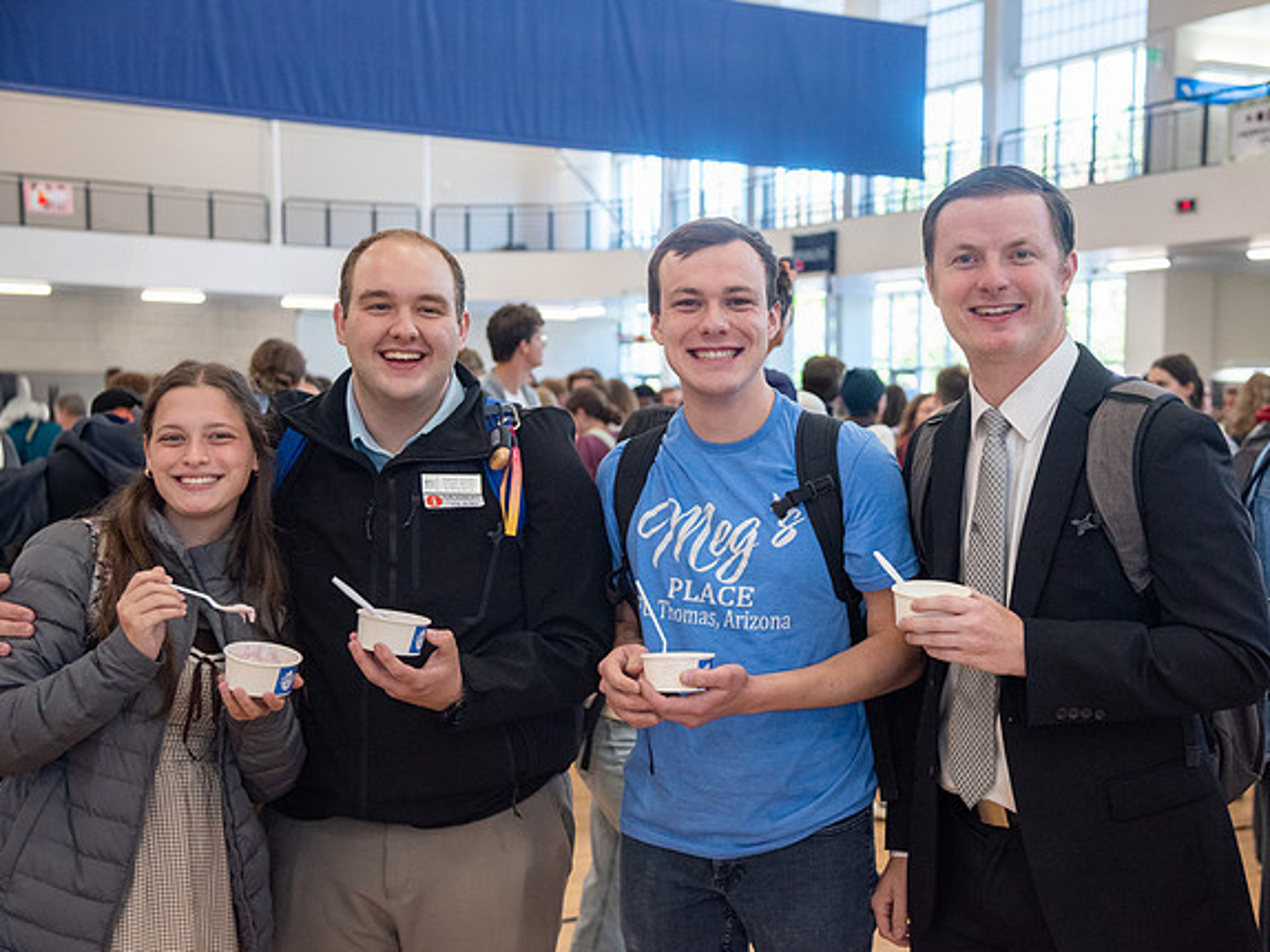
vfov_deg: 27.0
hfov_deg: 35.5
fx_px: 1980
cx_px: 738
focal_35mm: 54
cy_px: 480
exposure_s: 1/200
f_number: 4
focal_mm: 48
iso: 1250
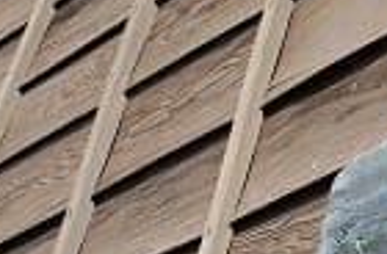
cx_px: 270
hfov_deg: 9.6
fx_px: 2301
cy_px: -48
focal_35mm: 215
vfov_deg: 6.3
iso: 800
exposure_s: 1/2000
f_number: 5
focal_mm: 32
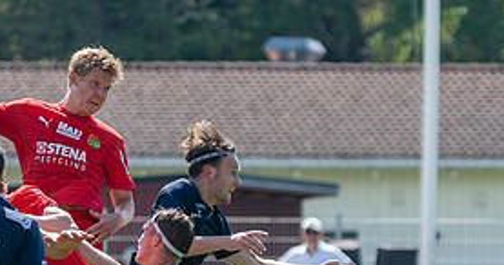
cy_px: 259
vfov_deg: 1.8
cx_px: 193
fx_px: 8335
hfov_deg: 3.5
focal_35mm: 633
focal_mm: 140
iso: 320
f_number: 3.2
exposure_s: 1/2000
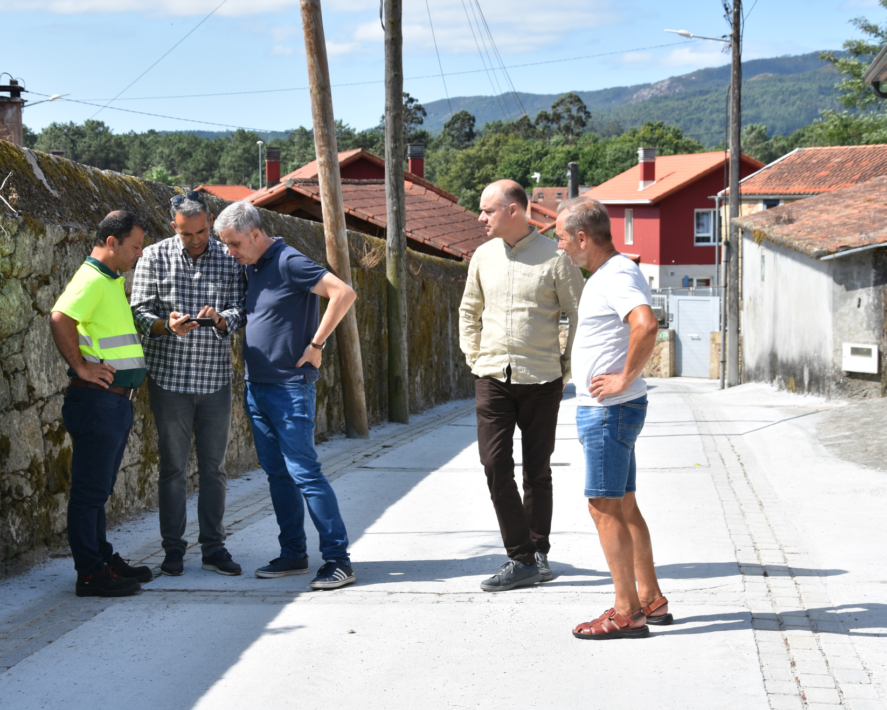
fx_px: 1706
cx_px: 358
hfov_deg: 29.1
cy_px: 351
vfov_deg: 23.5
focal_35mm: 65
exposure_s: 1/250
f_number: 8
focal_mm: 38
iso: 100
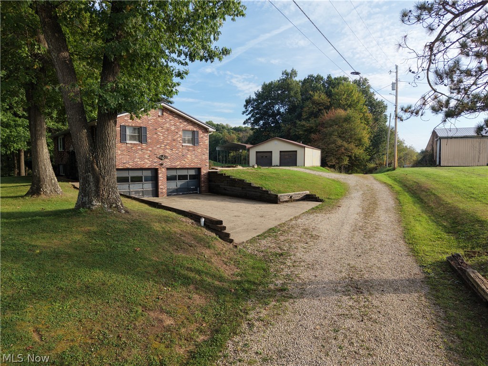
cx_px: 244
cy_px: 183
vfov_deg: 56.8
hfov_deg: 71.6
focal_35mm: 24
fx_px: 338
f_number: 1.8
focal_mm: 8.67
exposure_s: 1/725
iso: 100
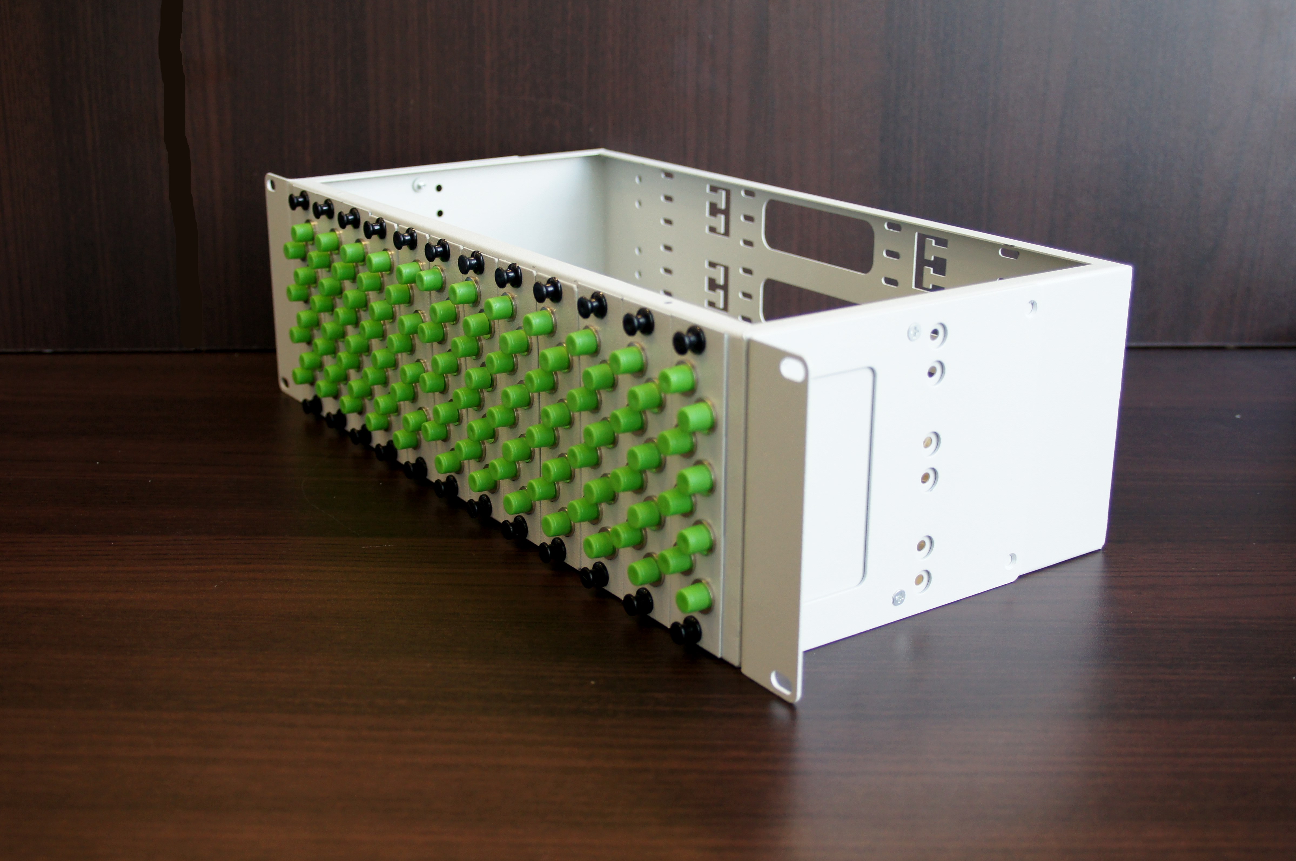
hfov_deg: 45.5
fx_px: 1546
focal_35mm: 43
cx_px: 633
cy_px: 425
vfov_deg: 31.1
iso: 500
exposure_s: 1/50
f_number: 4
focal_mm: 28
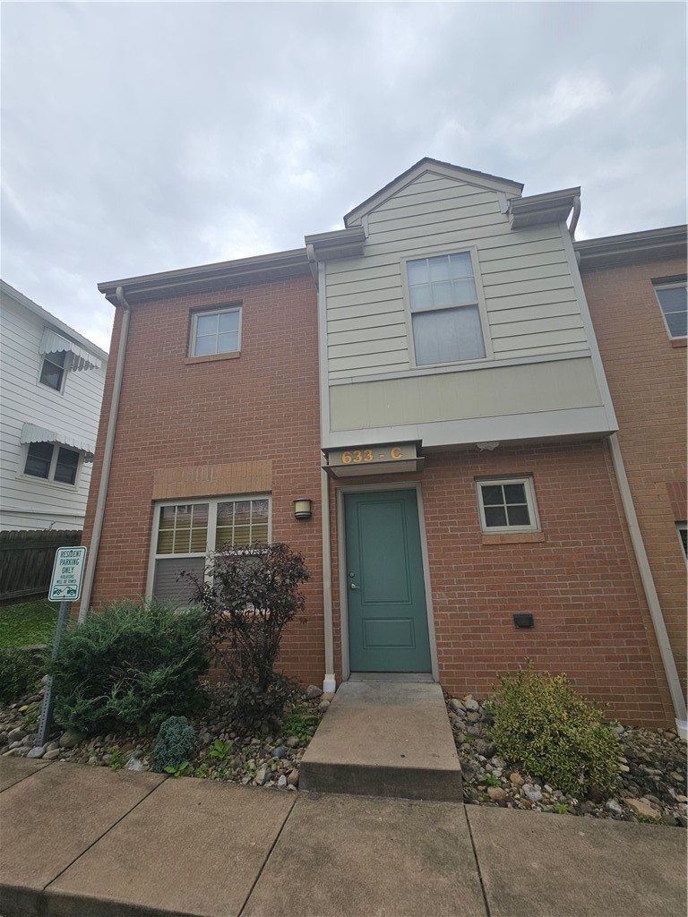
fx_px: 345
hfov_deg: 89.9
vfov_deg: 106.2
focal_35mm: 13
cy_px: 458
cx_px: 344
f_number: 2.2
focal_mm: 2.2
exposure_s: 1/1325
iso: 50
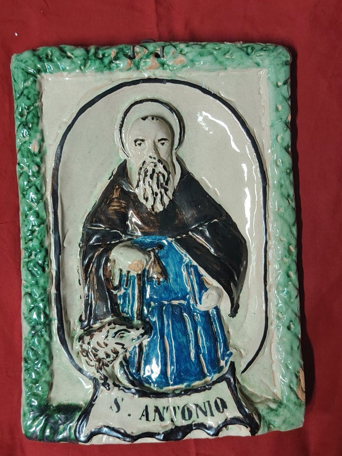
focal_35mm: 41
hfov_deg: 35.1
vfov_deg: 45.8
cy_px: 228
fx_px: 540
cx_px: 171
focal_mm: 5.25
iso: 1378
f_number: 1.75
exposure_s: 1/25
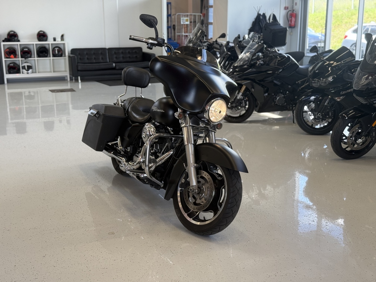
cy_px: 141
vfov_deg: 30.3
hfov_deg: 39.7
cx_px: 188
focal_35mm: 48
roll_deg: +0.1
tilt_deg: -13.4
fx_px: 521
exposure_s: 1/100
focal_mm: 6.76
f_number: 1.78
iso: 80
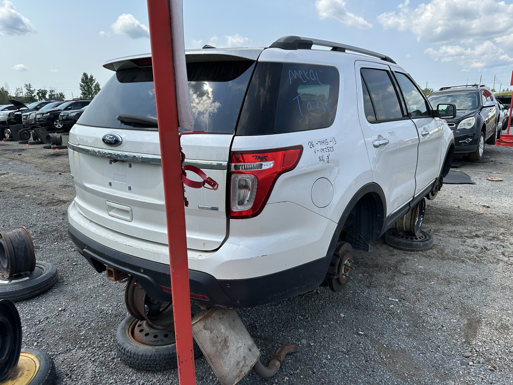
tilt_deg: -14.0
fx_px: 356
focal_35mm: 24
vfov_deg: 56.8
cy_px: 192
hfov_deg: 71.6
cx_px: 256
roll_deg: +1.0
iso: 80
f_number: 1.78
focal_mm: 6.86
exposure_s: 1/3356
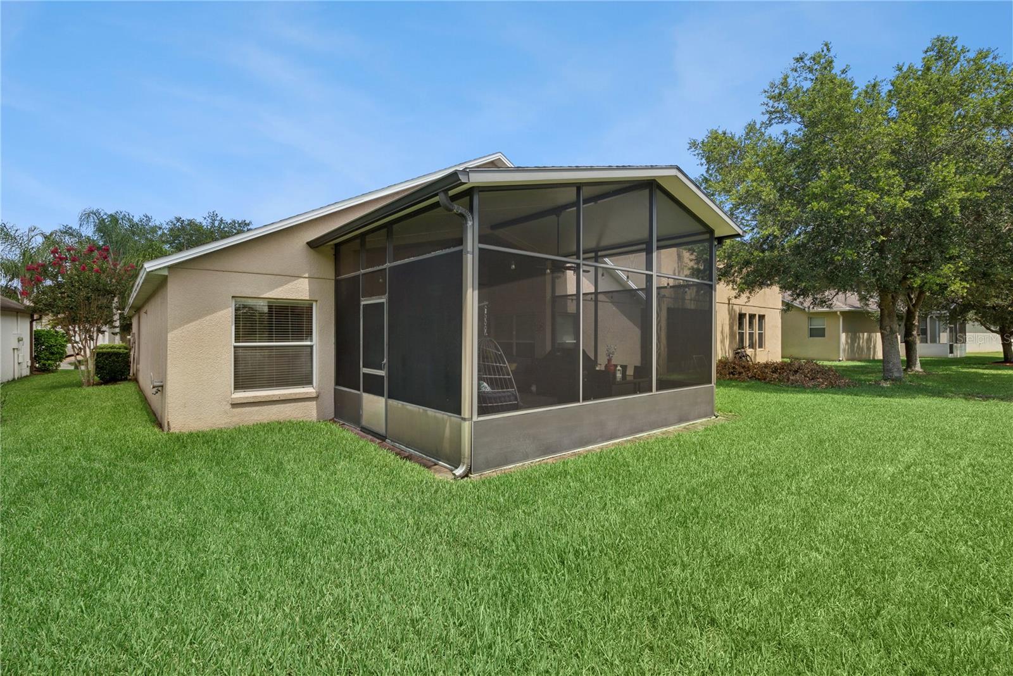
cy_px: 338
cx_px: 506
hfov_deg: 96.7
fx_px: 450
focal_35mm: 16
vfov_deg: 73.8
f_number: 10
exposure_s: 1/80
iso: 64
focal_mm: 16
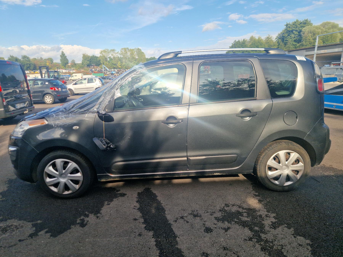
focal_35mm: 23
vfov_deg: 58.9
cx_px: 172
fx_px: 228
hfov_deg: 73.9
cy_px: 128
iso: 50
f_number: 1.8
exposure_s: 1/833
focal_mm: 5.4
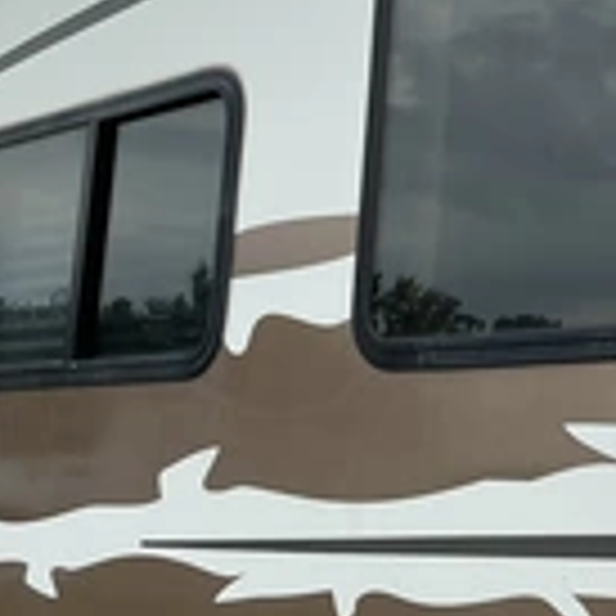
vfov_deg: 23.9
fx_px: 1450
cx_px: 634
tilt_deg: +13.0
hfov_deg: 22.9
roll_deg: -3.4
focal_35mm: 72
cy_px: 234
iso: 25
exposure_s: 1/627
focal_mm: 3
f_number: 1.8
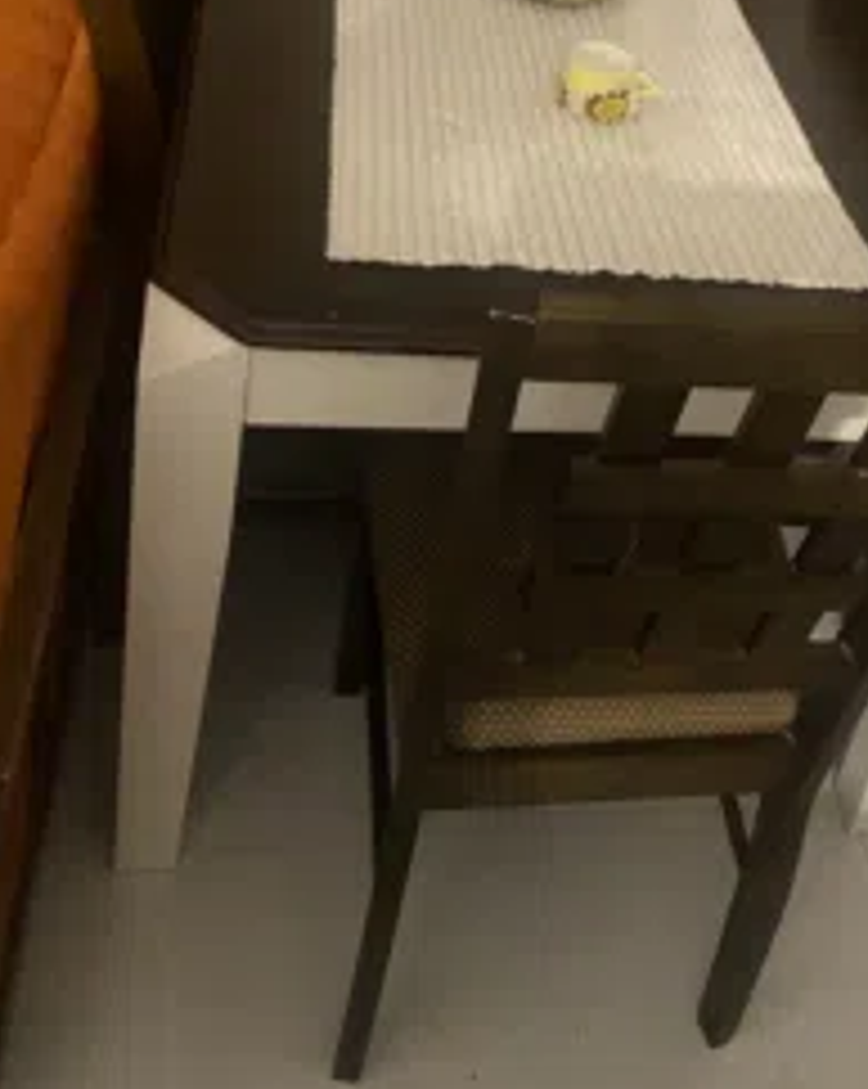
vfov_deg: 41.9
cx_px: 634
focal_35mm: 42
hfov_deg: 35.0
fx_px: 1351
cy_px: 216
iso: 1000
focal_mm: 4.25
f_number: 1.8
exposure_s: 1/30
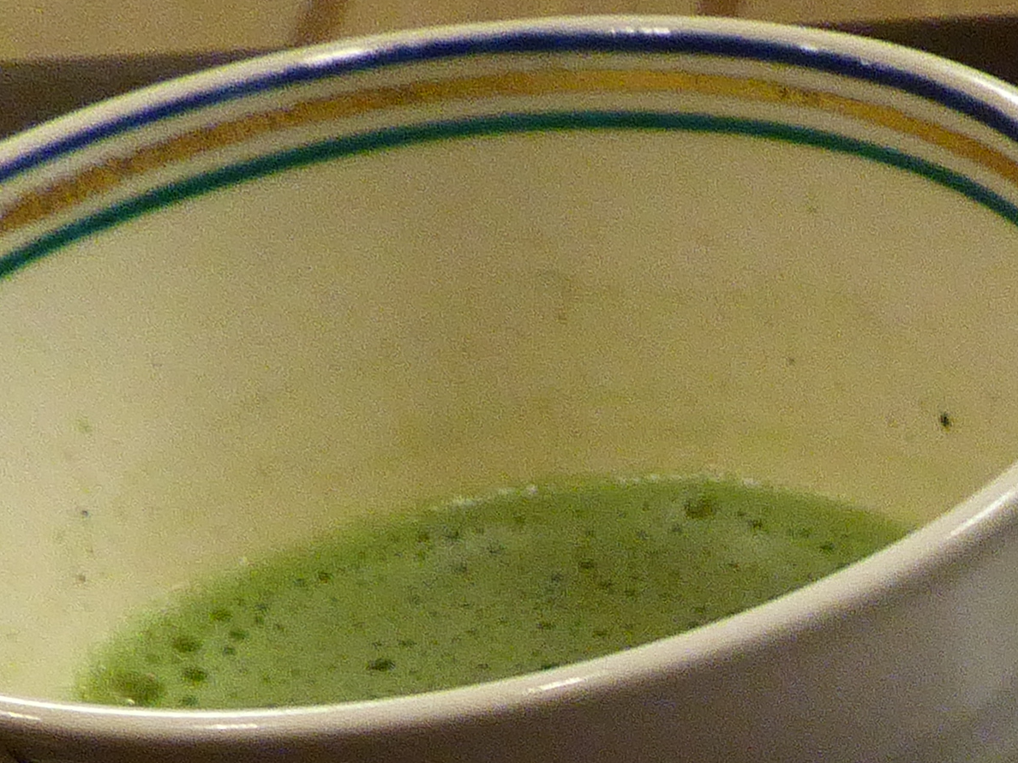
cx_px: 1349
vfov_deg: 12.7
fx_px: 3029
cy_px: 1484
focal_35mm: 103
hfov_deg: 17.8
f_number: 3.3
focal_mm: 4.3
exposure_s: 1/13
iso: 400
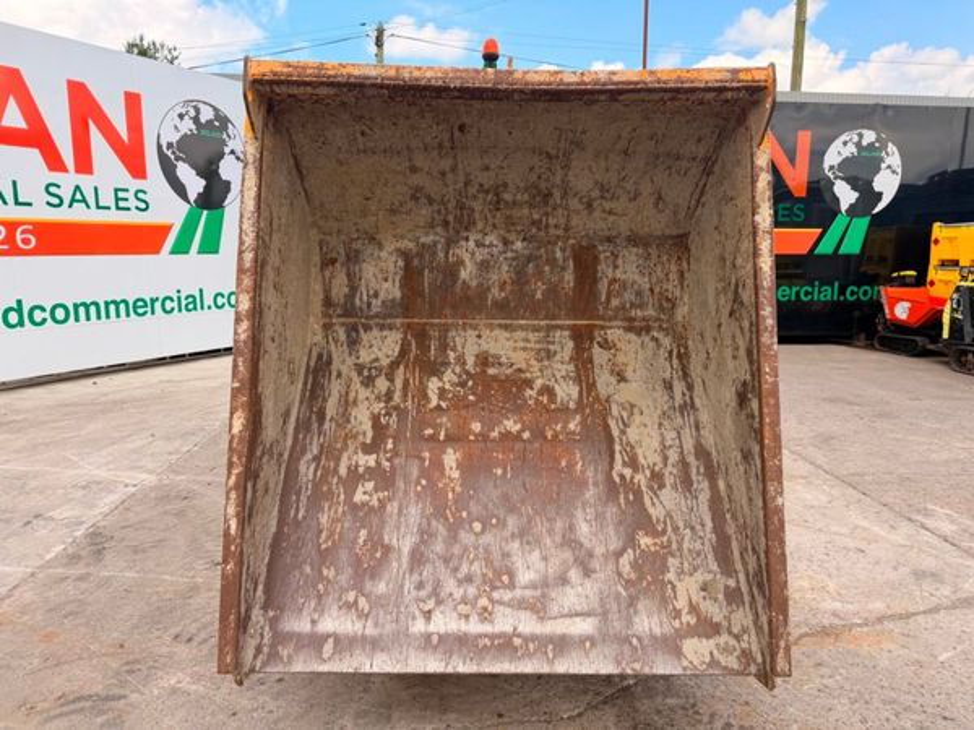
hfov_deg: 71.6
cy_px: 365
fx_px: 675
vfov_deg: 56.8
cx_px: 487
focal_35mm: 24
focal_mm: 6.76
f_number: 1.78
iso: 100
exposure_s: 1/1727
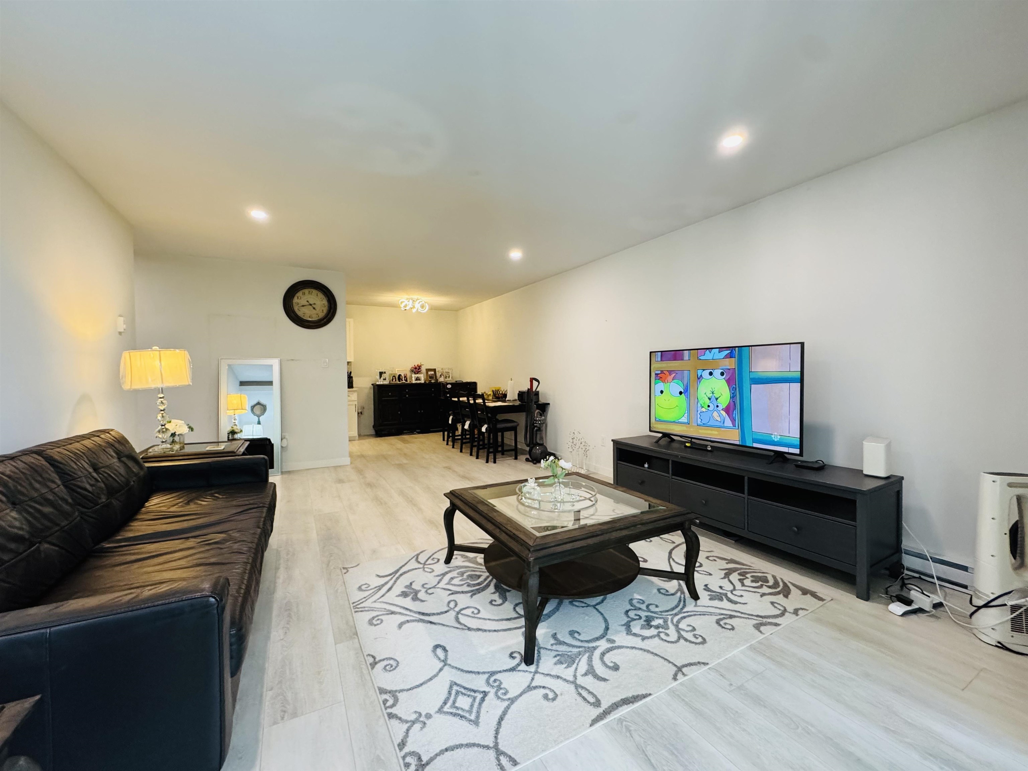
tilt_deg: -2.2
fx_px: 416
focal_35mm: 14
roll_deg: +0.9
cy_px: 386
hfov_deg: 102.1
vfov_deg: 85.7
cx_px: 514
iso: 320
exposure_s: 1/120
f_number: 2.2
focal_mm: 2.22
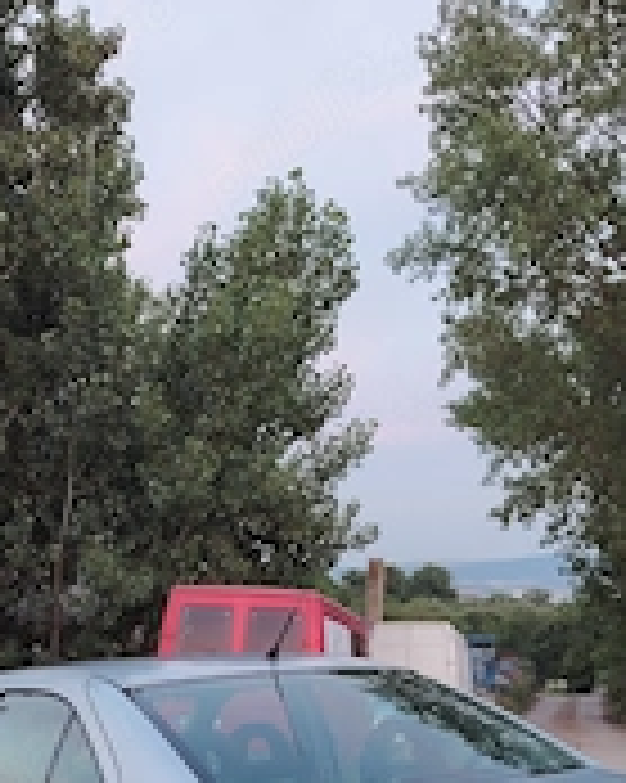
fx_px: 1252
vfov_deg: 31.0
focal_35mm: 54
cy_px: 860
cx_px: 189
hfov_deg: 27.8
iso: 438
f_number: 1.75
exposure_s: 1/33.3
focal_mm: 5.25
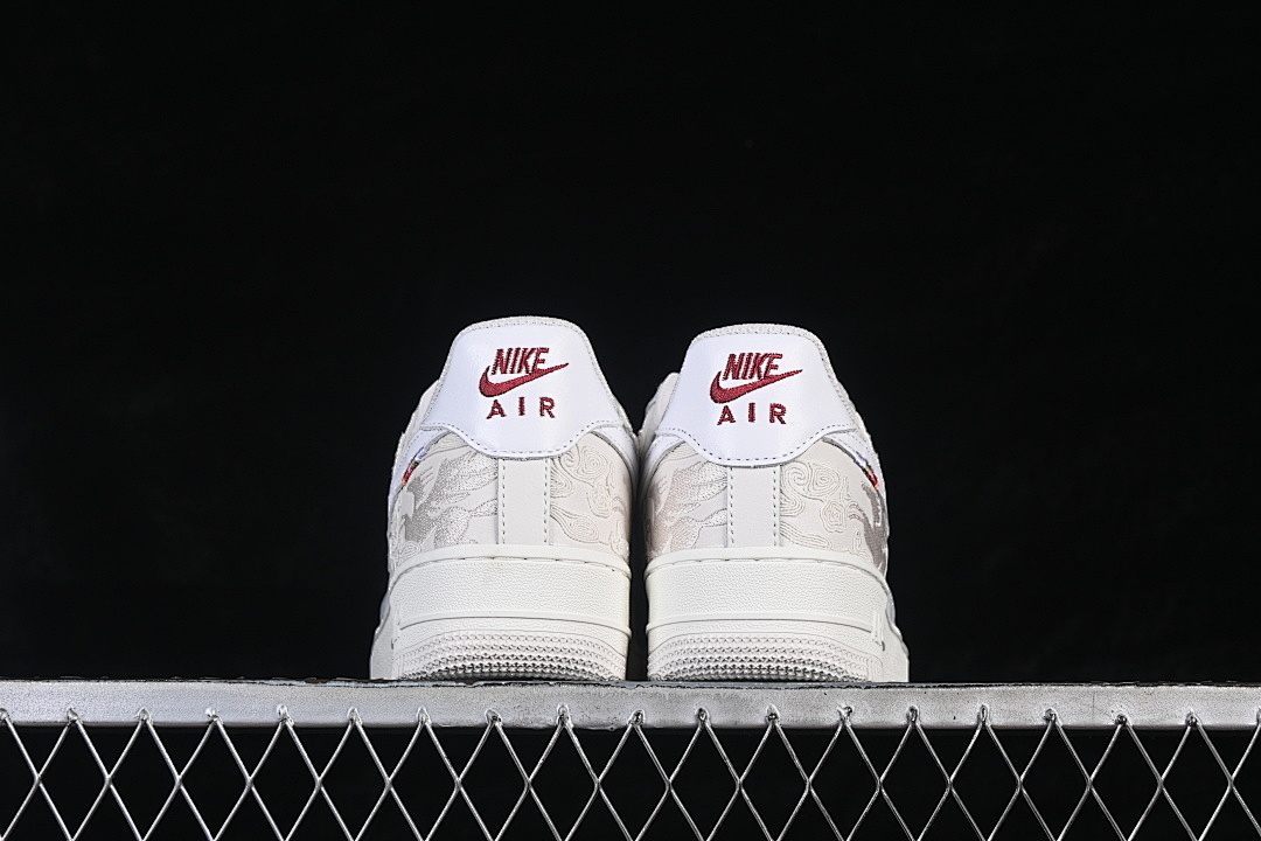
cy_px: 420
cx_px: 630
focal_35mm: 75
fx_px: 2627
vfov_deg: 18.2
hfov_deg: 27.0
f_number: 8
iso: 160
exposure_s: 1/80
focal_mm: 50
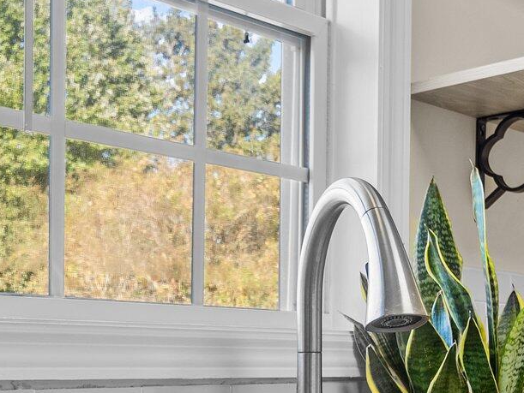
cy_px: 367
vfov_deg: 21.4
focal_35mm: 67
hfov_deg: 28.4
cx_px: 119
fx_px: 1015
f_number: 4
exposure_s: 1/10
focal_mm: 10
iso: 200
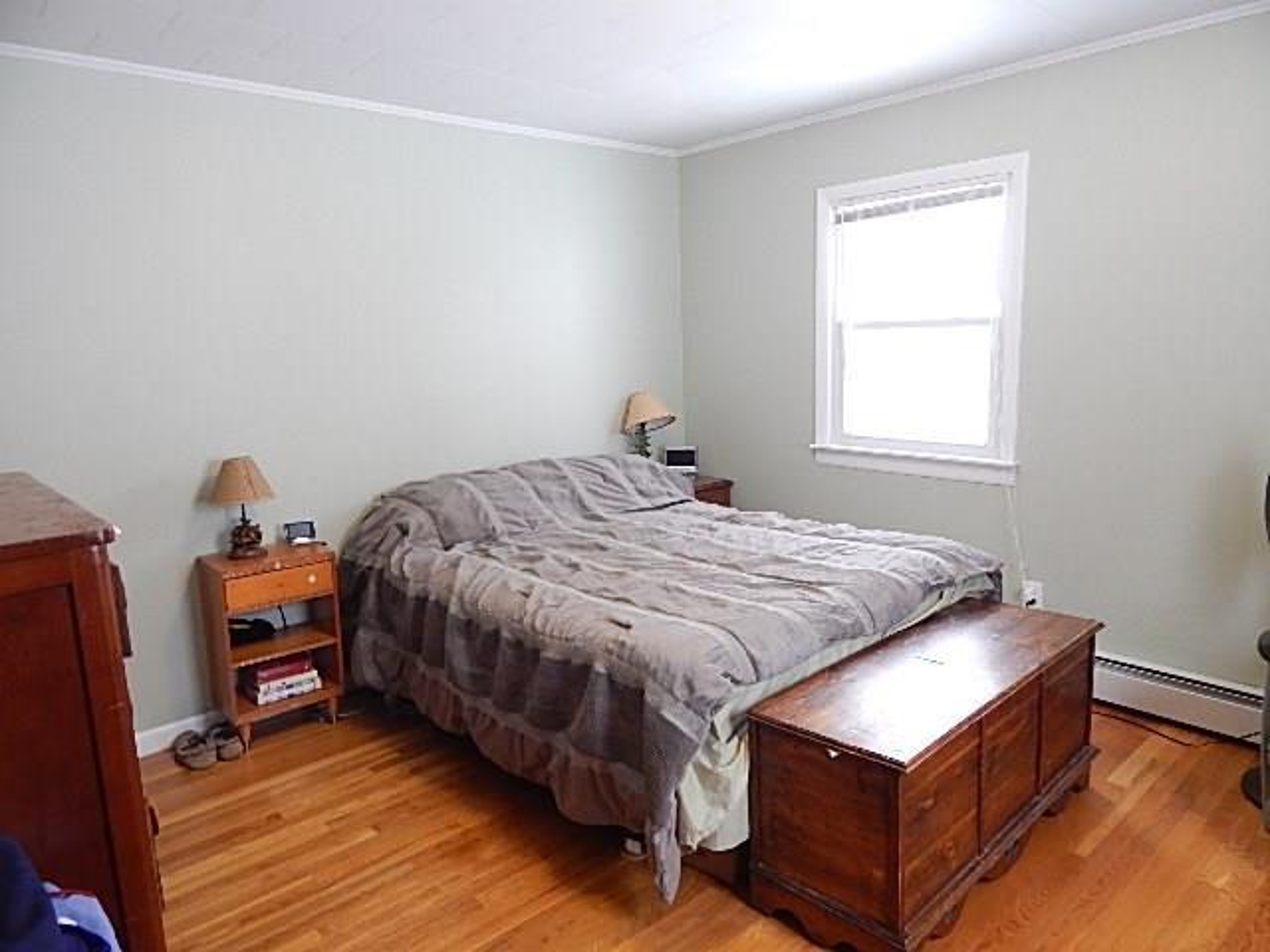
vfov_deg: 58.9
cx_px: 635
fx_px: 844
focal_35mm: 23
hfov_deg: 73.9
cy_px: 476
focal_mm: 4
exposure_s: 1/30
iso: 400
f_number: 3
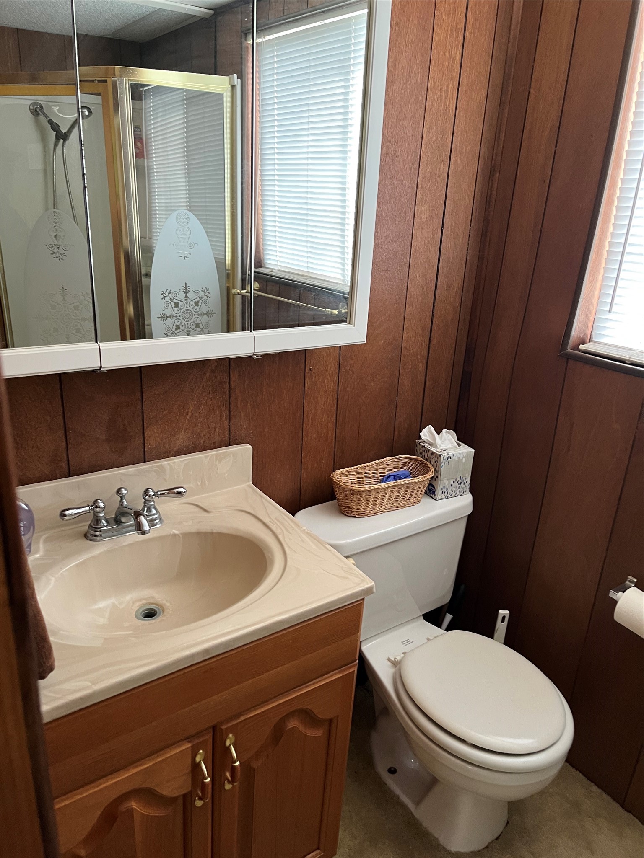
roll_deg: -2.5
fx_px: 645
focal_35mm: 26
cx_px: 322
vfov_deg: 67.3
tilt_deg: -21.2
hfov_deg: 53.1
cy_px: 429
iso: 250
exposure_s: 1/60
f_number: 1.6
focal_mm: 5.1
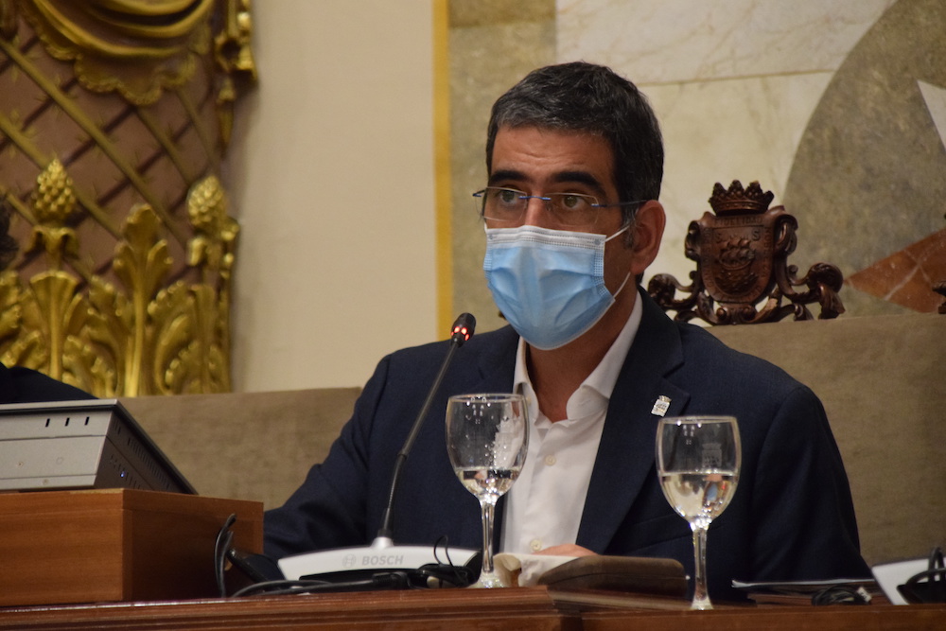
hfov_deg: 6.9
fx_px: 7884
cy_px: 316
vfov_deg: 4.6
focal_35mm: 300
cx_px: 473
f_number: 6.3
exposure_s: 1/80
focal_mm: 200
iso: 4000
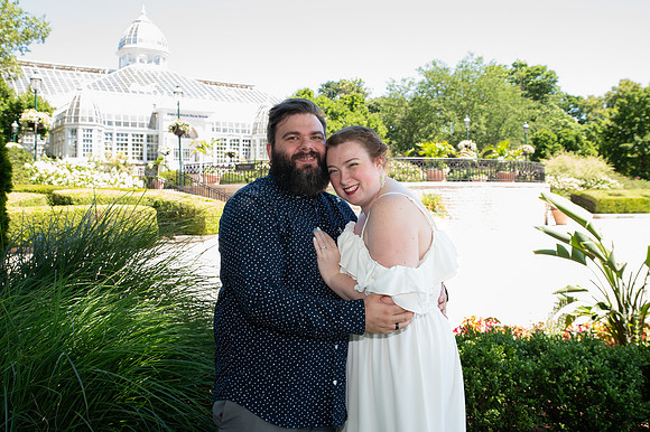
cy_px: 187
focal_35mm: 36
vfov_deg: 37.1
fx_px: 643
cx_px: 306
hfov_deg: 53.6
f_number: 5.6
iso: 500
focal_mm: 31
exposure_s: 1/200
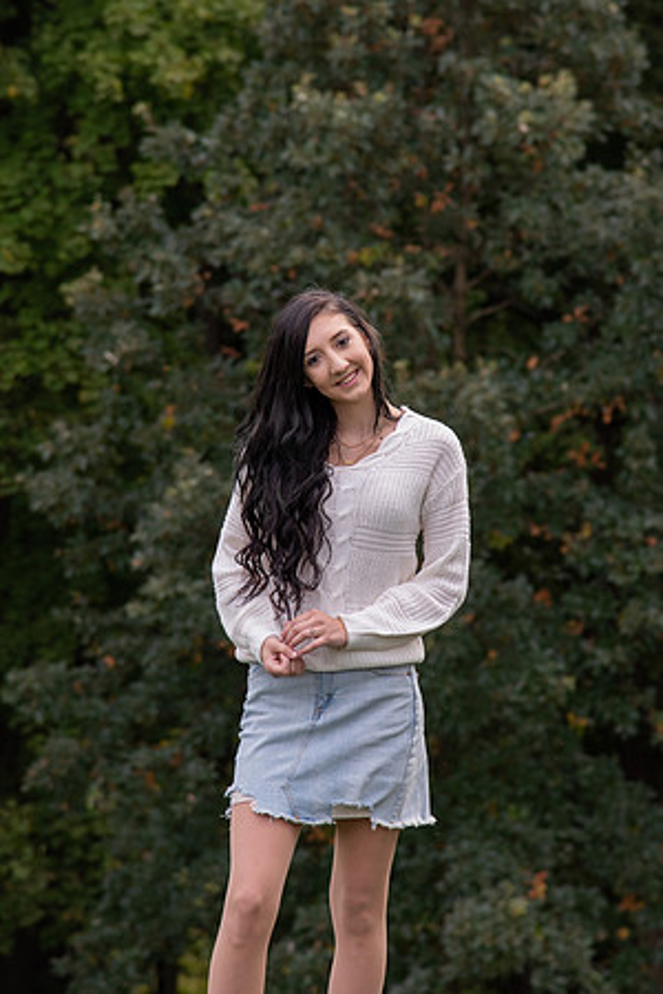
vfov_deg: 10.4
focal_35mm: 198
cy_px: 456
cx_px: 352
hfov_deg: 6.9
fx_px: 5464
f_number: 5
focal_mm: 120
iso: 400
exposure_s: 1/400
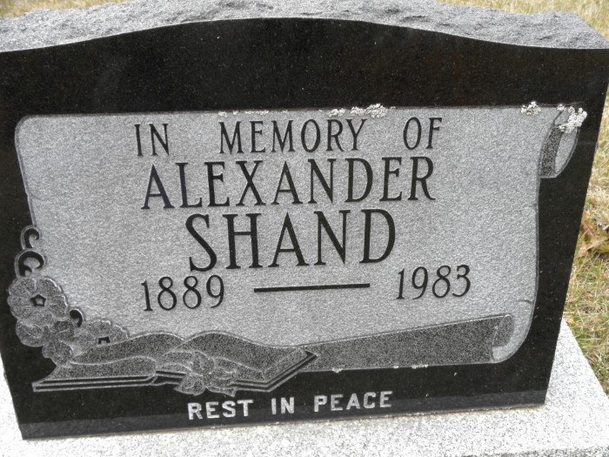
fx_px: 616
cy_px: 228
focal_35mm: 35
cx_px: 304
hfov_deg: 52.6
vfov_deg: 40.7
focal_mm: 6.1
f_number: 3.2
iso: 64
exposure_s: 1/125
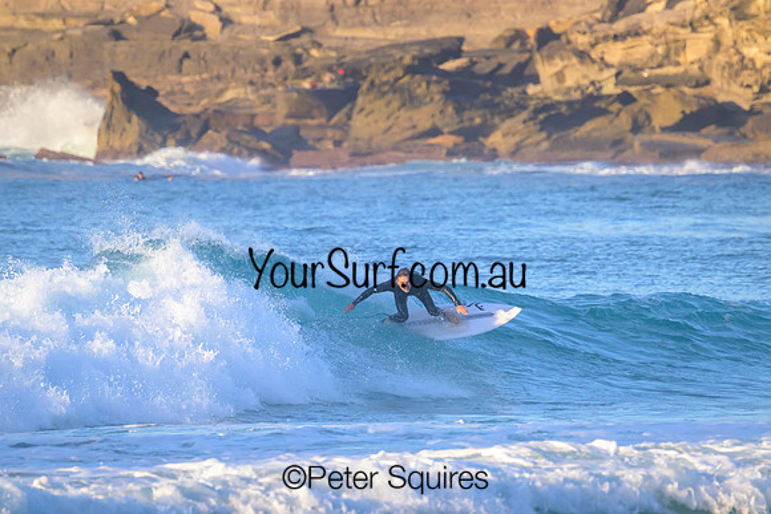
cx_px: 386
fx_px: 17137
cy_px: 257
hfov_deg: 2.6
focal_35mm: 800
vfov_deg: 1.7
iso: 1800
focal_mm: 800
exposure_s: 1/1250
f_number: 11
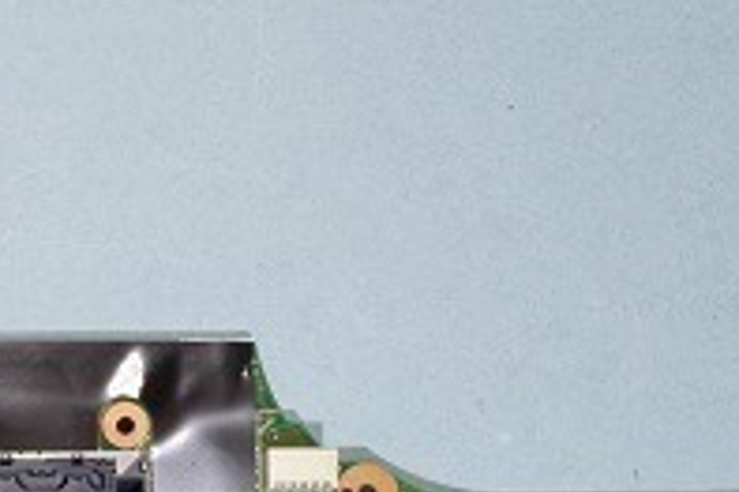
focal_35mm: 137
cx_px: -323
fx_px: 2810
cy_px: 894
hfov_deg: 14.1
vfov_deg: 9.5
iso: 100
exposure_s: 1/6
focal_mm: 24
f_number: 8
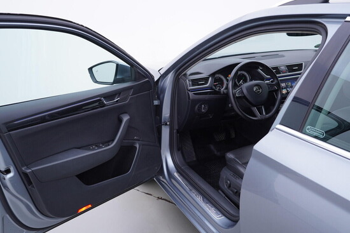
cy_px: 116
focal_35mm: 36
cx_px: 175
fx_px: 350
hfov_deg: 53.1
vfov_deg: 36.9
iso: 125
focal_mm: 24
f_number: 3.2
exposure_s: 1/50
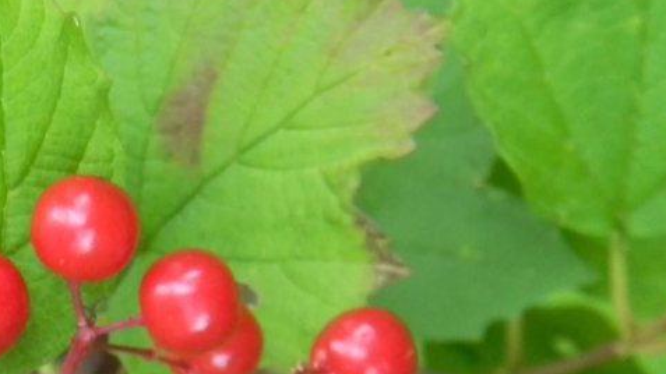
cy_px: 420
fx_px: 2560
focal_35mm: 145
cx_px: 142
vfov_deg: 8.3
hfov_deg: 14.7
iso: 400
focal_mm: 15.1
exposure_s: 1/9.1
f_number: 4.5
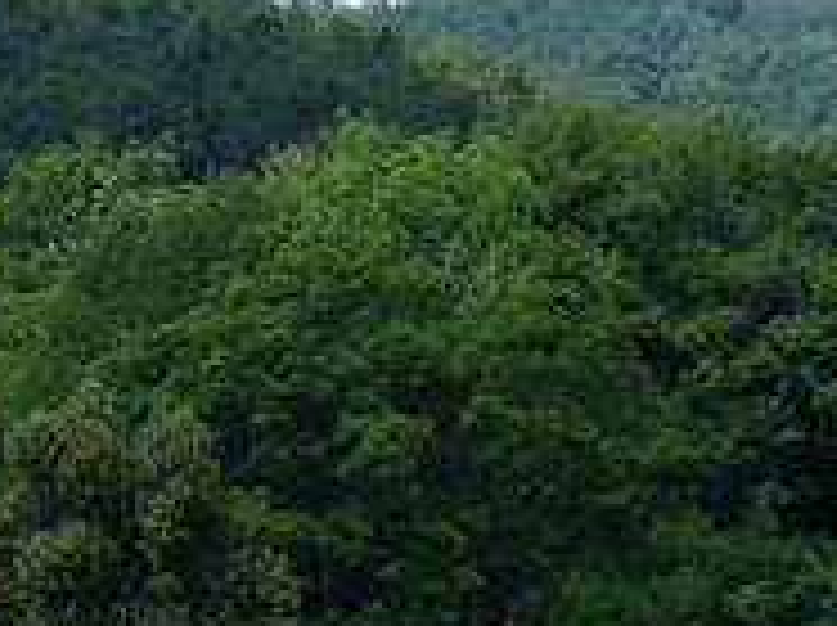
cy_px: 536
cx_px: -279
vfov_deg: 4.9
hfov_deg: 6.6
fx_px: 7245
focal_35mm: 300
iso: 100
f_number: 5.6
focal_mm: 15.5
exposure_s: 1/250
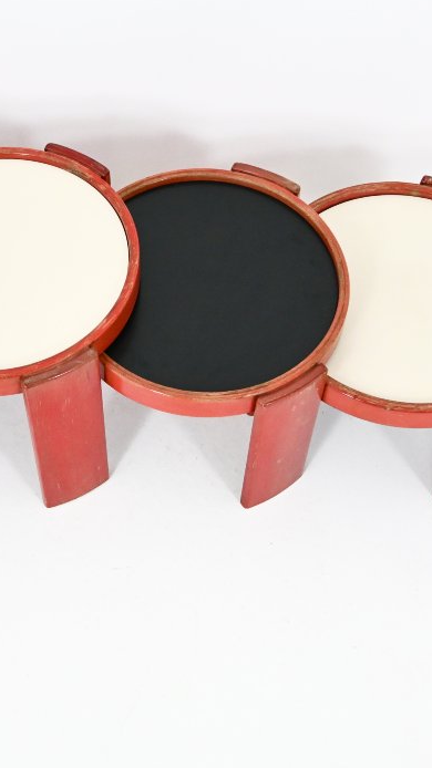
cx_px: 91
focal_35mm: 58
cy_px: 329
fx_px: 1191
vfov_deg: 35.7
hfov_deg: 20.3
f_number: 3.5
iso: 1400
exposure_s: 1/125
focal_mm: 21.5
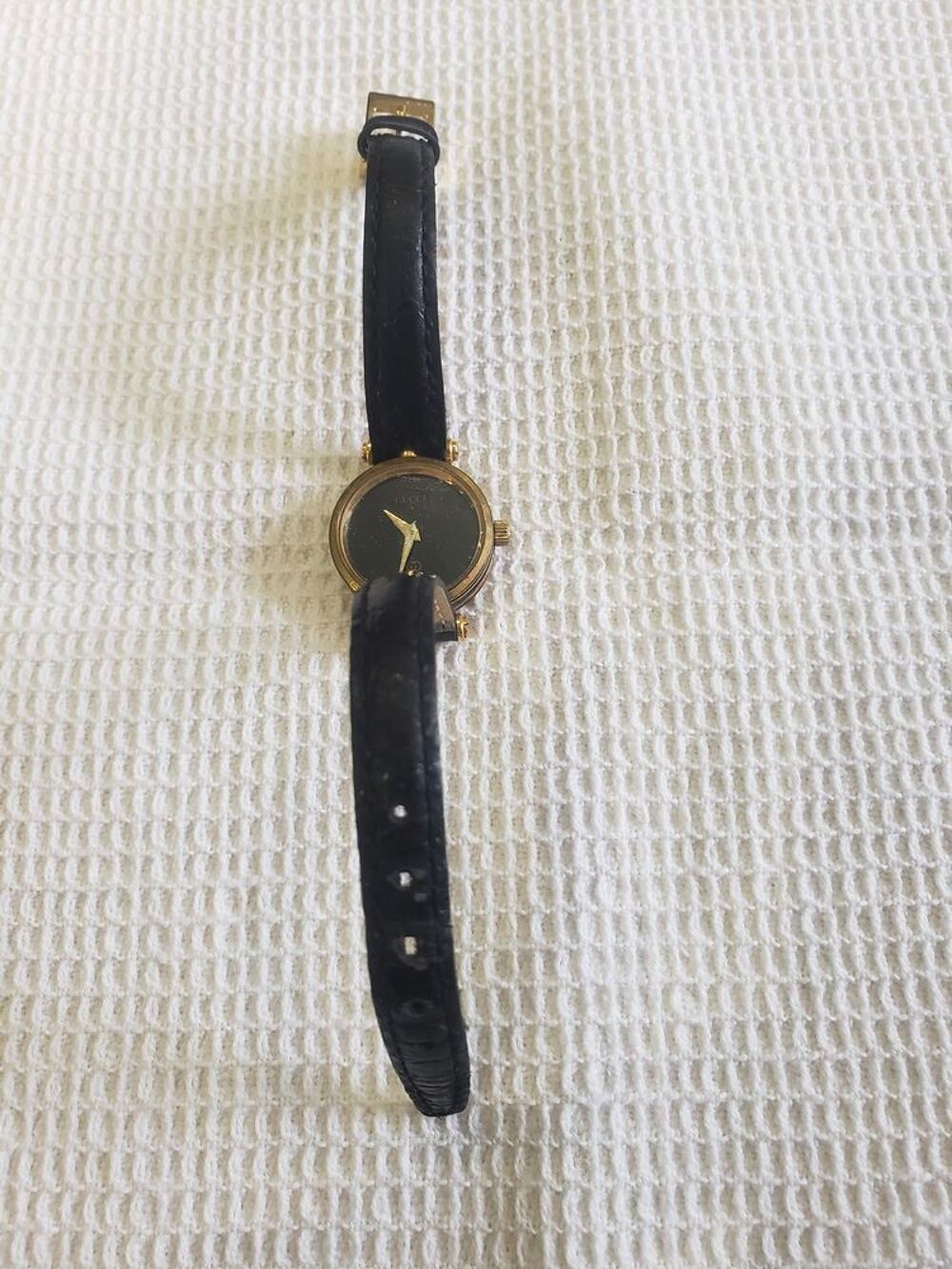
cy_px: 634
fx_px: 953
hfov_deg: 53.1
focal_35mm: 26
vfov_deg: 67.3
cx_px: 476
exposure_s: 1/50
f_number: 2.4
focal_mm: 4.3
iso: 250
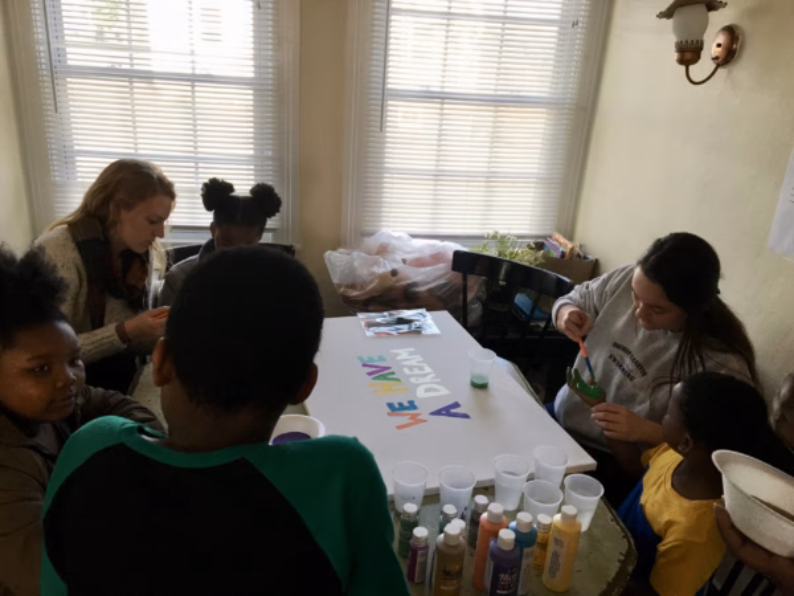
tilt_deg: -21.1
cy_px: 298
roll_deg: -3.8
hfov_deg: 61.7
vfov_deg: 48.2
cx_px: 397
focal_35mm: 29
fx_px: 665
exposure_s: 1/30
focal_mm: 4.15
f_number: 2.2
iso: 40
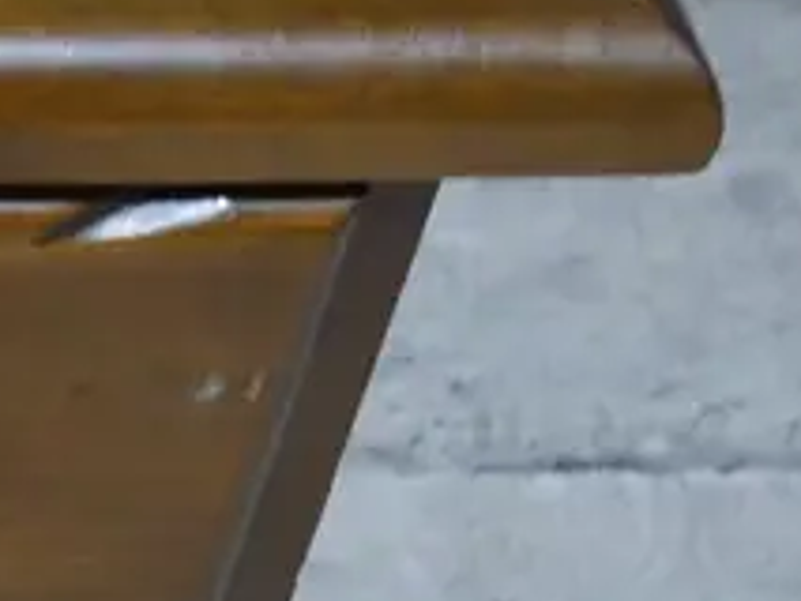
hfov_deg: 8.6
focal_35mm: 212
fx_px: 4908
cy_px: 148
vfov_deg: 7.0
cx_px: -1008
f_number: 4.7
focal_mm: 22
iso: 640
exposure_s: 1/60
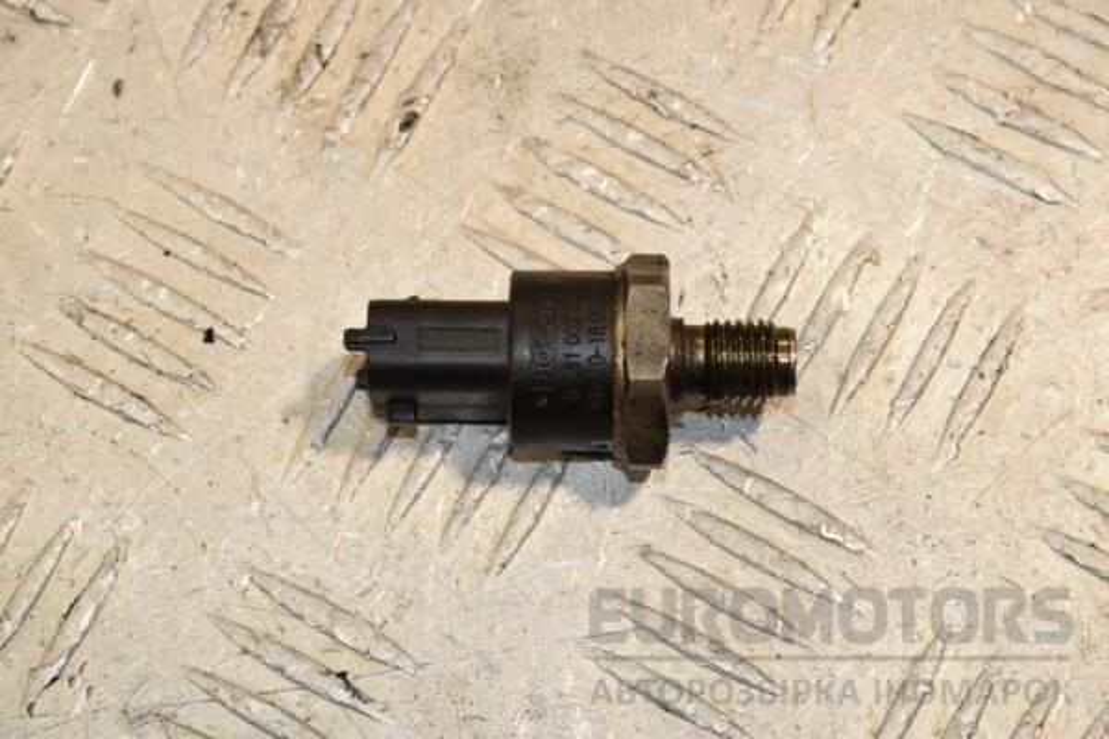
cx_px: 554
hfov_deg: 13.0
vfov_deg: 8.7
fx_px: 4851
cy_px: 370
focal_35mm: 158
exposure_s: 1/200
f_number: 10
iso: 800
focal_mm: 105
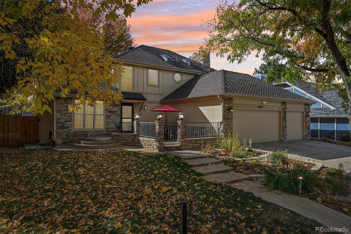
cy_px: 117
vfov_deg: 56.1
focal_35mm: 22
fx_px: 219
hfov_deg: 77.3
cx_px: 176
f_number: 8
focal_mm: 22.5
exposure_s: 1/80
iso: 64
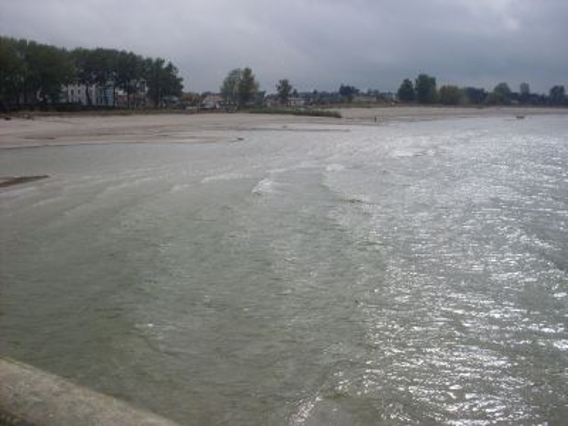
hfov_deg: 49.0
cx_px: 284
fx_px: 624
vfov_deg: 37.7
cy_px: 213
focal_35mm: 38
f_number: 8.4
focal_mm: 6.3
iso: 120
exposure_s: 1/750
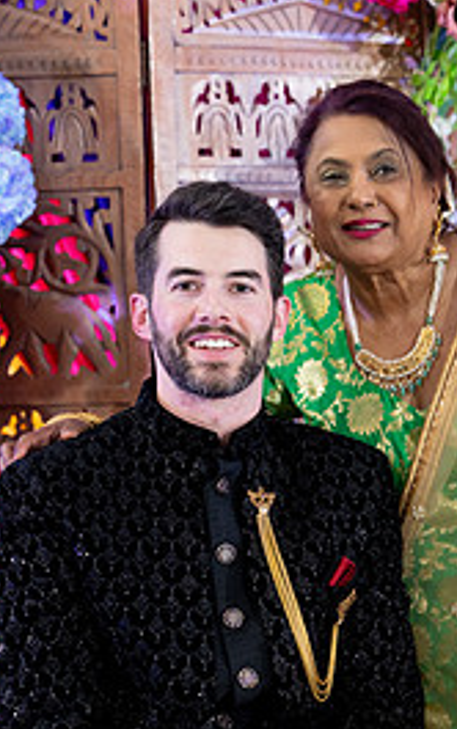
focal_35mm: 127
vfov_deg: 16.4
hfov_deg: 10.3
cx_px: 383
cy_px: 494
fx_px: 2527
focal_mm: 57
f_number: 2.8
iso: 1250
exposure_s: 1/125
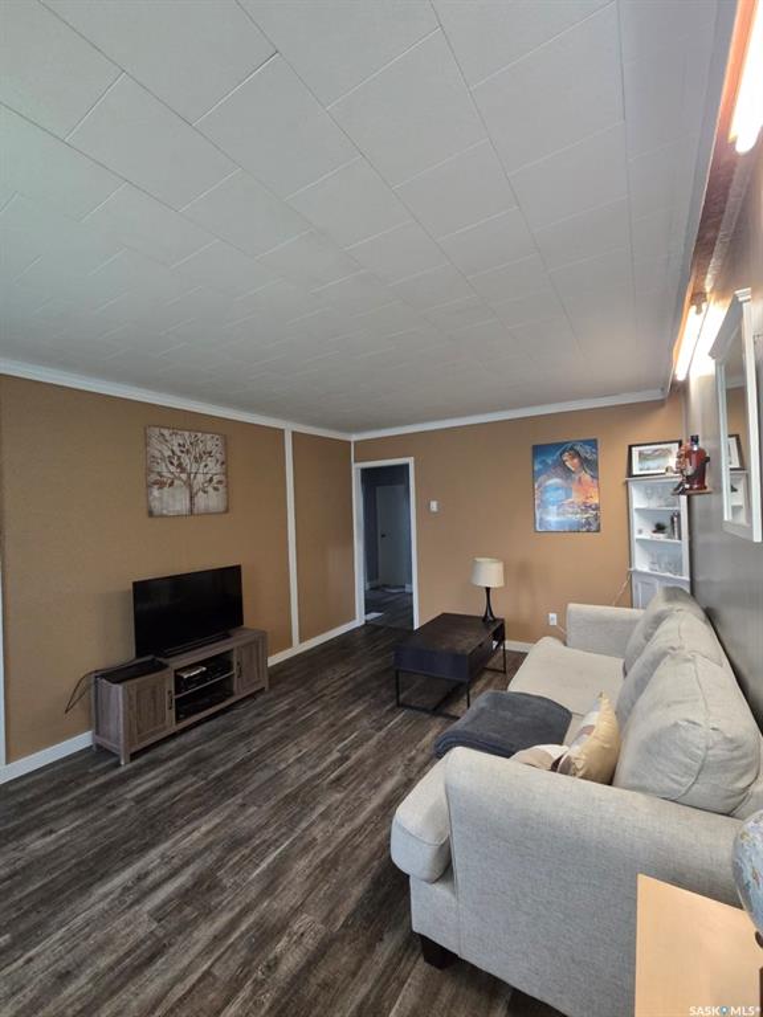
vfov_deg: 106.2
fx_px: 382
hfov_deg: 89.9
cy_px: 508
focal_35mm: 13
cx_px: 382
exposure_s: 1/60
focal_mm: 2.2
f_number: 2.2
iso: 500
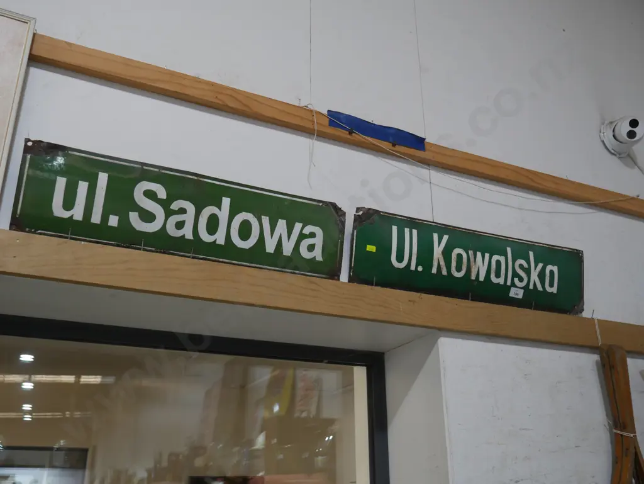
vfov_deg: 41.8
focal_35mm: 34
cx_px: 322
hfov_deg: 53.9
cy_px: 242
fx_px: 633
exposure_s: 1/60
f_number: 4
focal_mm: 17
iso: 640
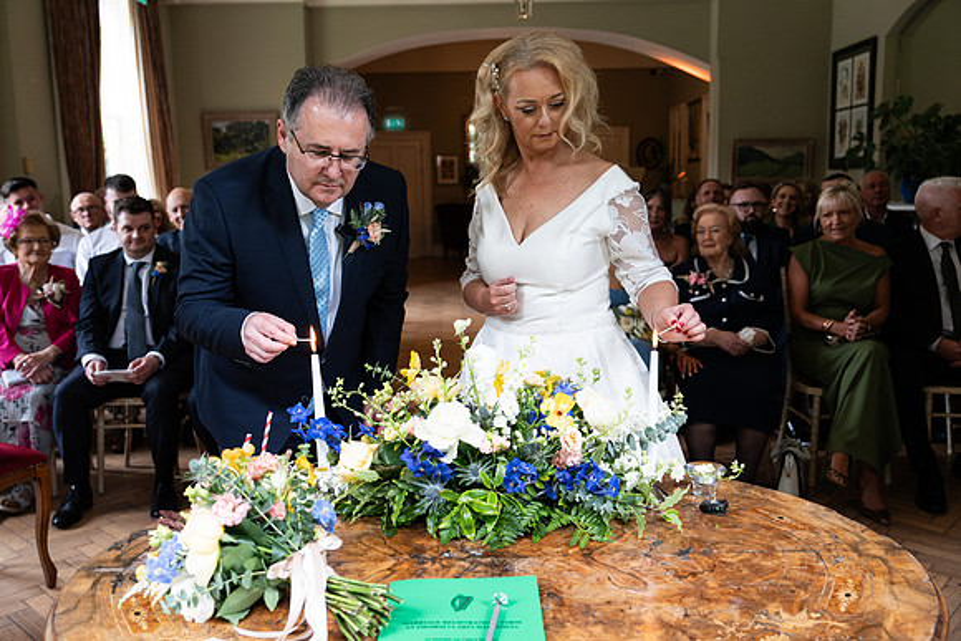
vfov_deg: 40.0
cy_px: 320
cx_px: 480
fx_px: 881
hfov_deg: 57.2
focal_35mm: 33
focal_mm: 33
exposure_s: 1/200
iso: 1250
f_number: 3.5
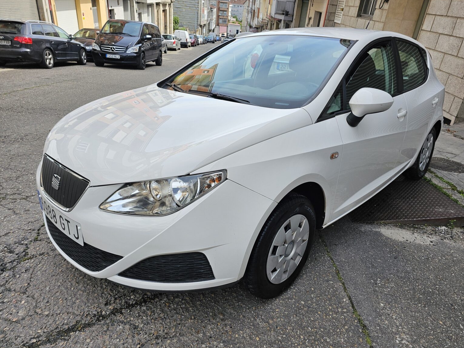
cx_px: 238
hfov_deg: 71.6
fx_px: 322
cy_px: 179
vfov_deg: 56.8
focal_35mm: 24
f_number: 1.7
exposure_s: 1/475
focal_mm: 6.3
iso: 16
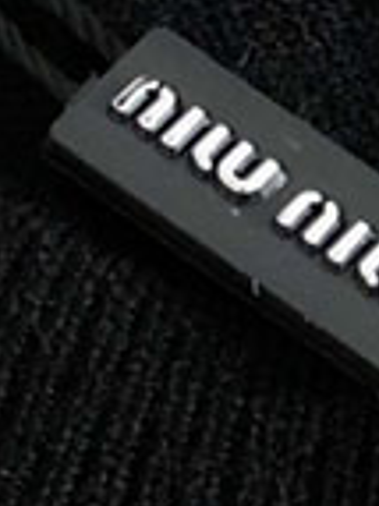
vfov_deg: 10.6
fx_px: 2719
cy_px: 419
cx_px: 655
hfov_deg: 7.7
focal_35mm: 186
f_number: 1.8
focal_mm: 4
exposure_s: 1/15
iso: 80
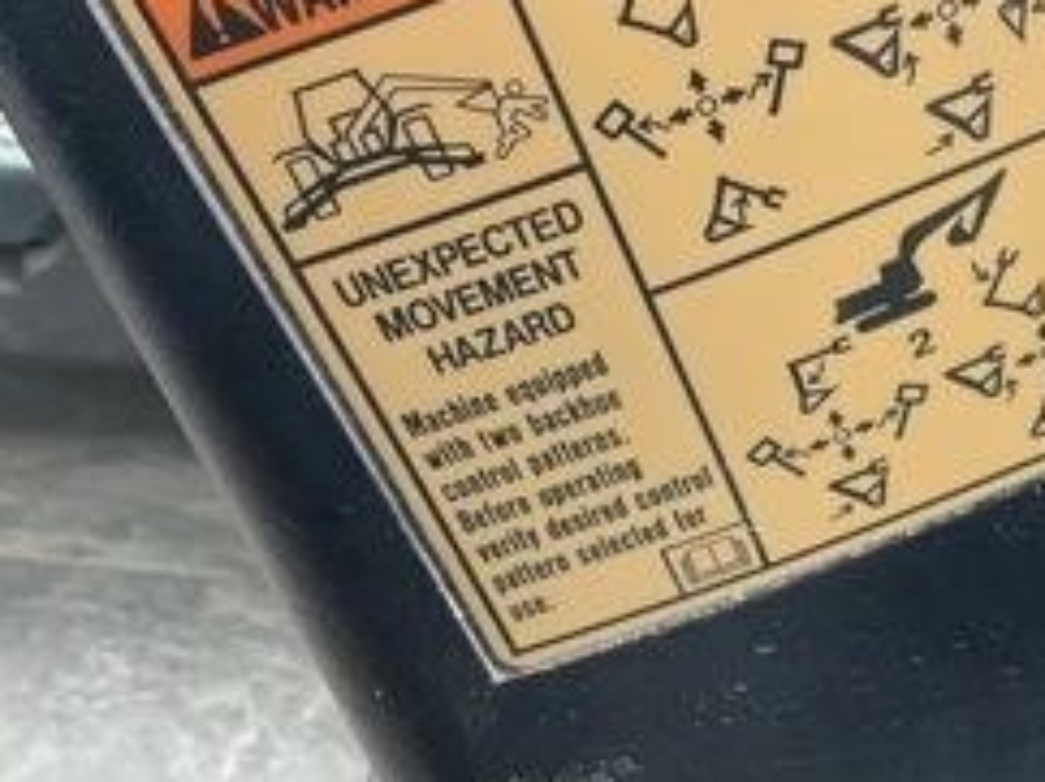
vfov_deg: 29.7
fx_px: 1448
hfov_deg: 39.1
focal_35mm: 48
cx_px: 712
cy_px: 199
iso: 64
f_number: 1.8
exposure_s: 1/63
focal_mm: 3
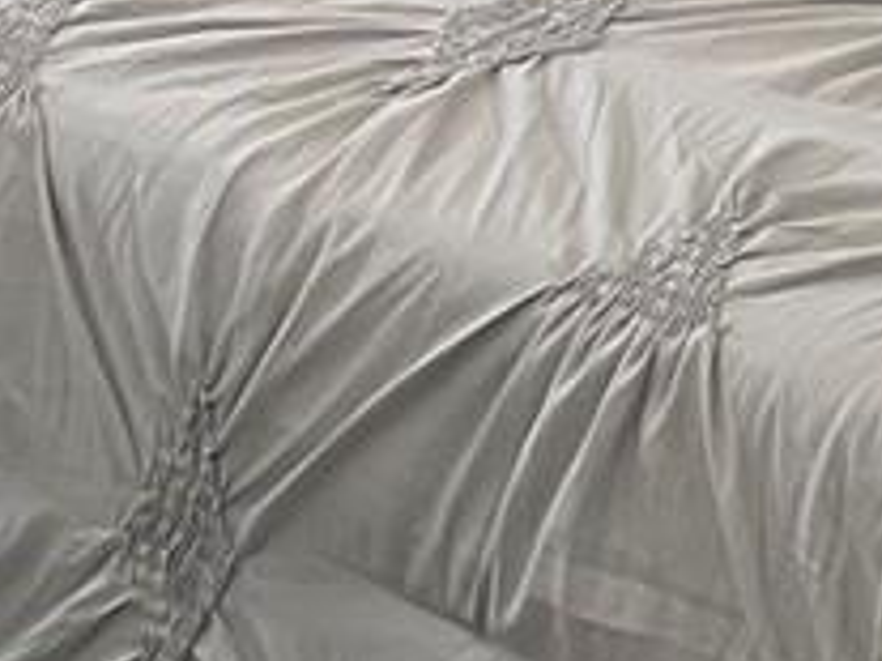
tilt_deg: -15.0
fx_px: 5118
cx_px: 746
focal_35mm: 201
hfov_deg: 9.8
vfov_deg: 7.1
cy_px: -780
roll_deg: +2.3
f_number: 1.6
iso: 100
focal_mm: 4.2
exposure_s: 1/60
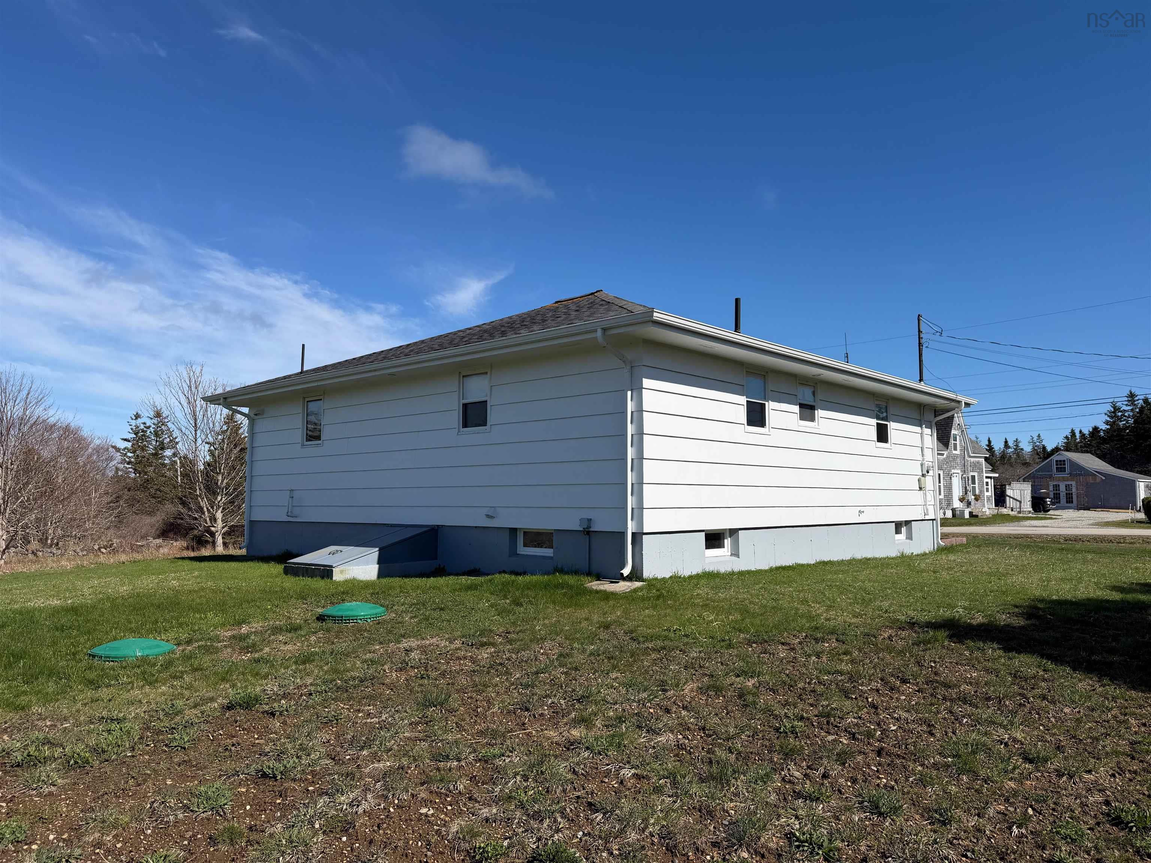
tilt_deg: +5.5
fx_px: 798
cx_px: 576
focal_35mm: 24
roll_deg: +0.1
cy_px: 432
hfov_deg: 71.6
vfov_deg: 56.8
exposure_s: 1/6173
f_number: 1.78
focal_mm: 6.76
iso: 80
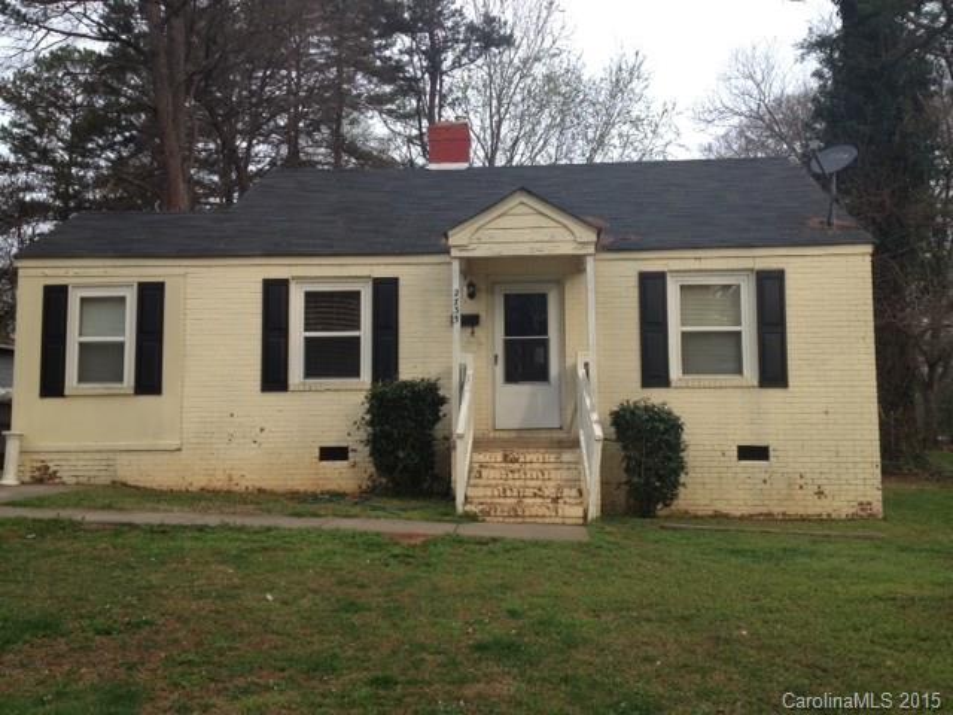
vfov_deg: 40.7
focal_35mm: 35
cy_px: 358
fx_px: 964
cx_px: 476
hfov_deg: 52.6
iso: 50
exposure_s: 1/224
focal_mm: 4.28
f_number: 2.4
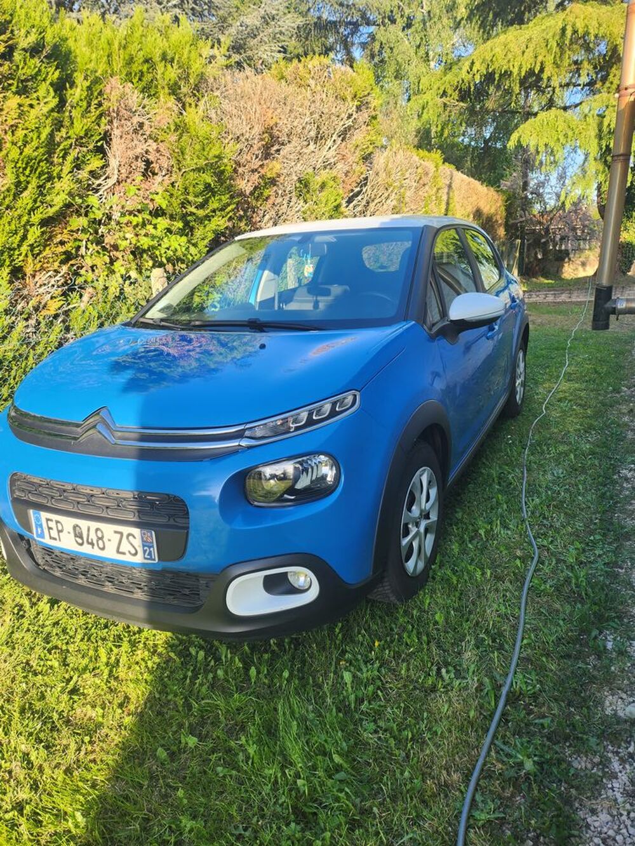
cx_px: 318
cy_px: 423
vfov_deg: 71.6
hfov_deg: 56.8
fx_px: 587
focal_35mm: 24
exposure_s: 1/480
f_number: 1.8
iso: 50
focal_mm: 5
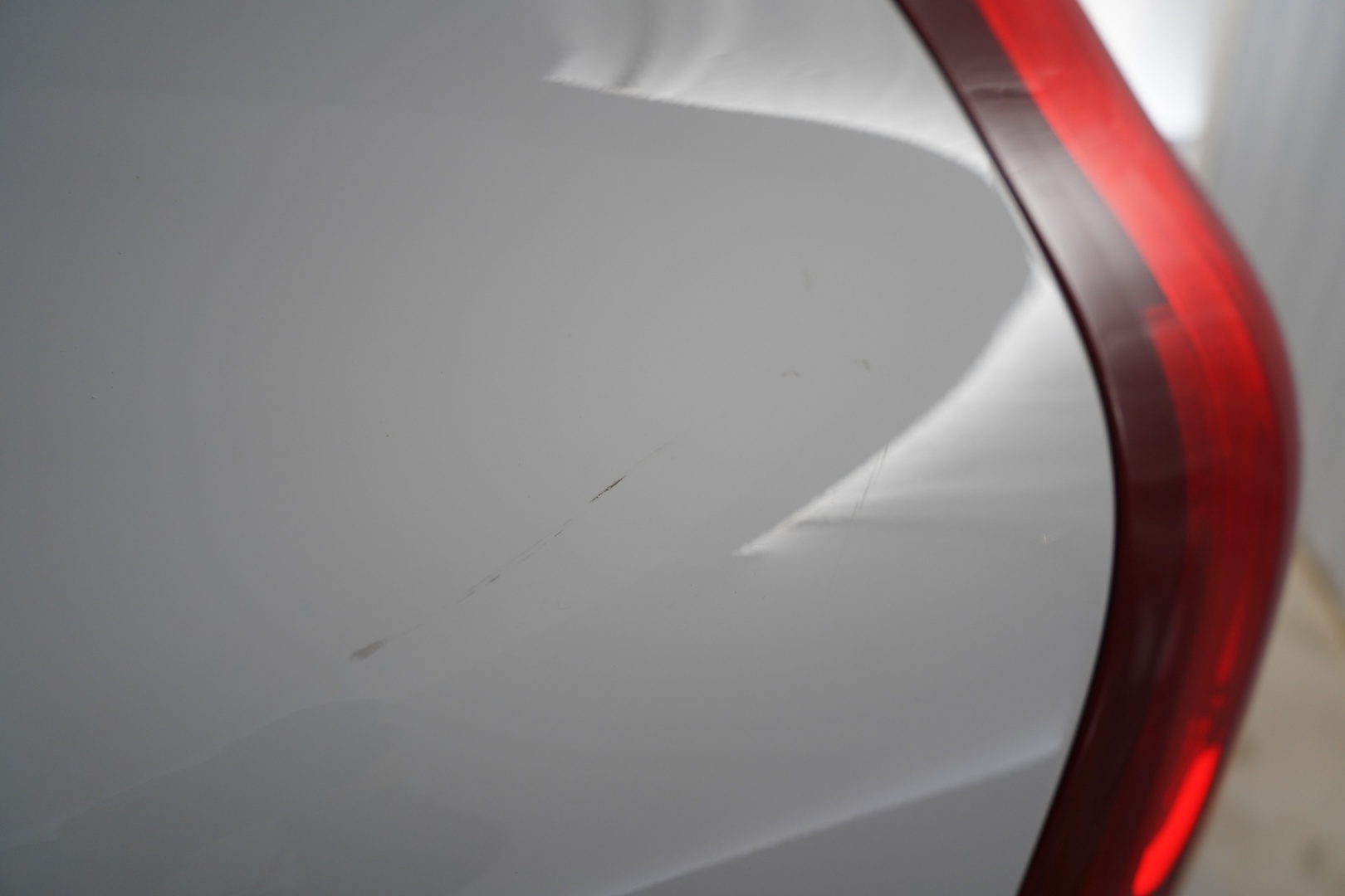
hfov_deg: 65.5
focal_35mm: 28
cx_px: 672
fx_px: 1046
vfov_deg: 46.4
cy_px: 448
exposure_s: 1/60
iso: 320
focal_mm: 28
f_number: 3.5
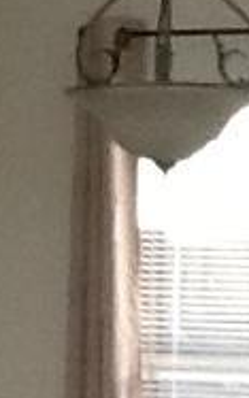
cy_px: 566
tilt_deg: -8.6
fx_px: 2593
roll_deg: +0.4
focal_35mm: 239
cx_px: -151
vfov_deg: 8.6
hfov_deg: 5.4
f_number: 2.4
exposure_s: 1/30
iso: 80
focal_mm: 2.03
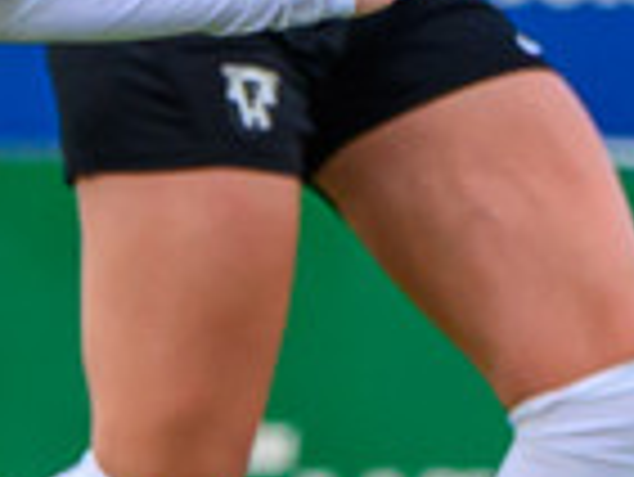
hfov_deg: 0.5
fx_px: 79684
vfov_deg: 0.3
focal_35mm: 4347
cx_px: -468
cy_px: 136
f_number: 6.3
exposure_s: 1/1000
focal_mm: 370
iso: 1100
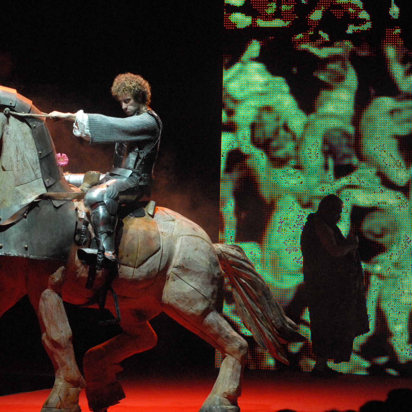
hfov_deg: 6.5
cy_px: 219
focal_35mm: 269
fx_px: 3622
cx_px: 159
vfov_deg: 6.5
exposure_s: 1/400
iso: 1600
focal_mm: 130
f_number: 3.2
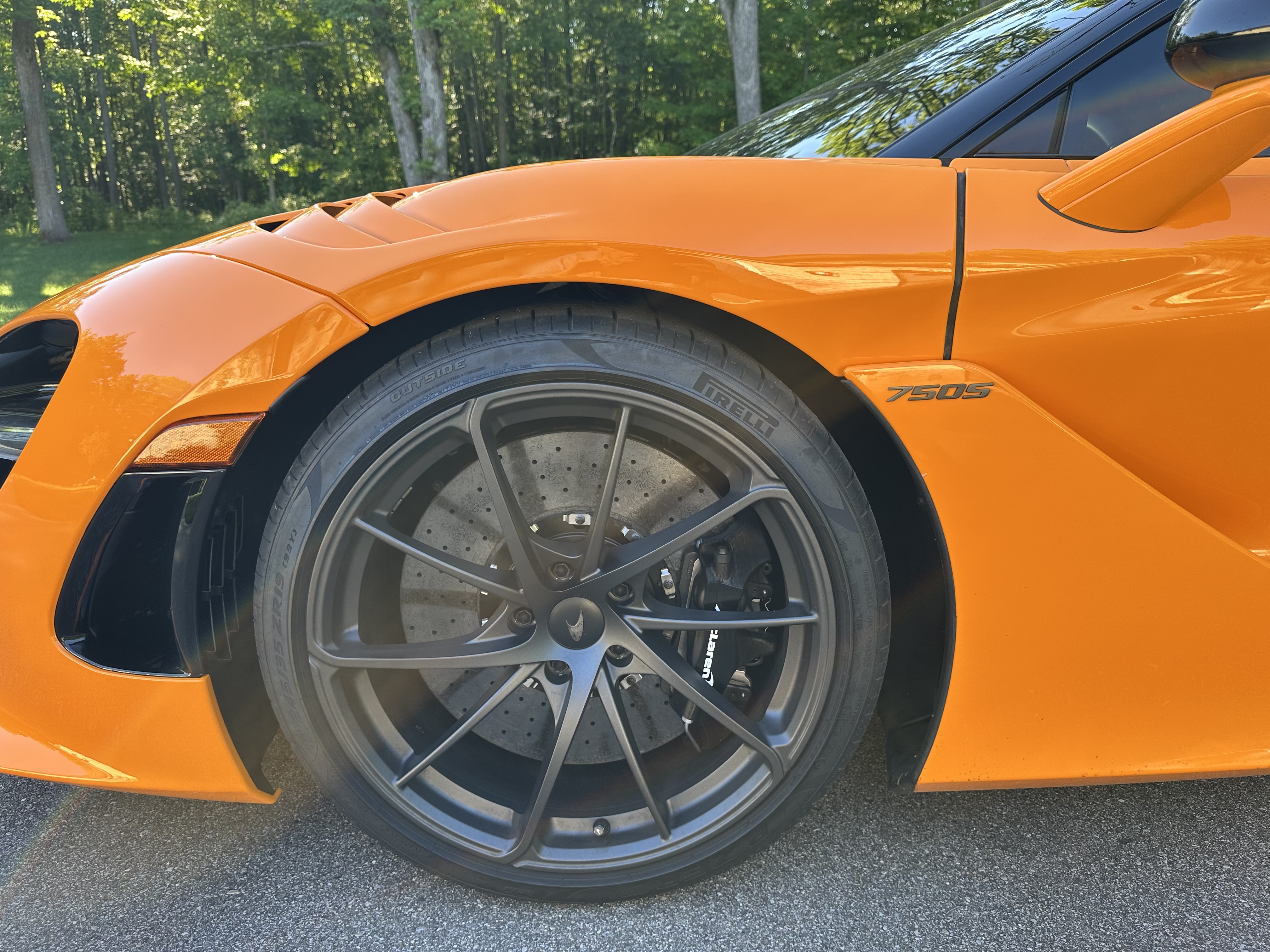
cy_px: 476
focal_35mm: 24
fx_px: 881
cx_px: 635
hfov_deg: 71.6
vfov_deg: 56.8
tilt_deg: -17.1
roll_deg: +1.5
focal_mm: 6.86
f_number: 1.78
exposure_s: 1/195
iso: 64
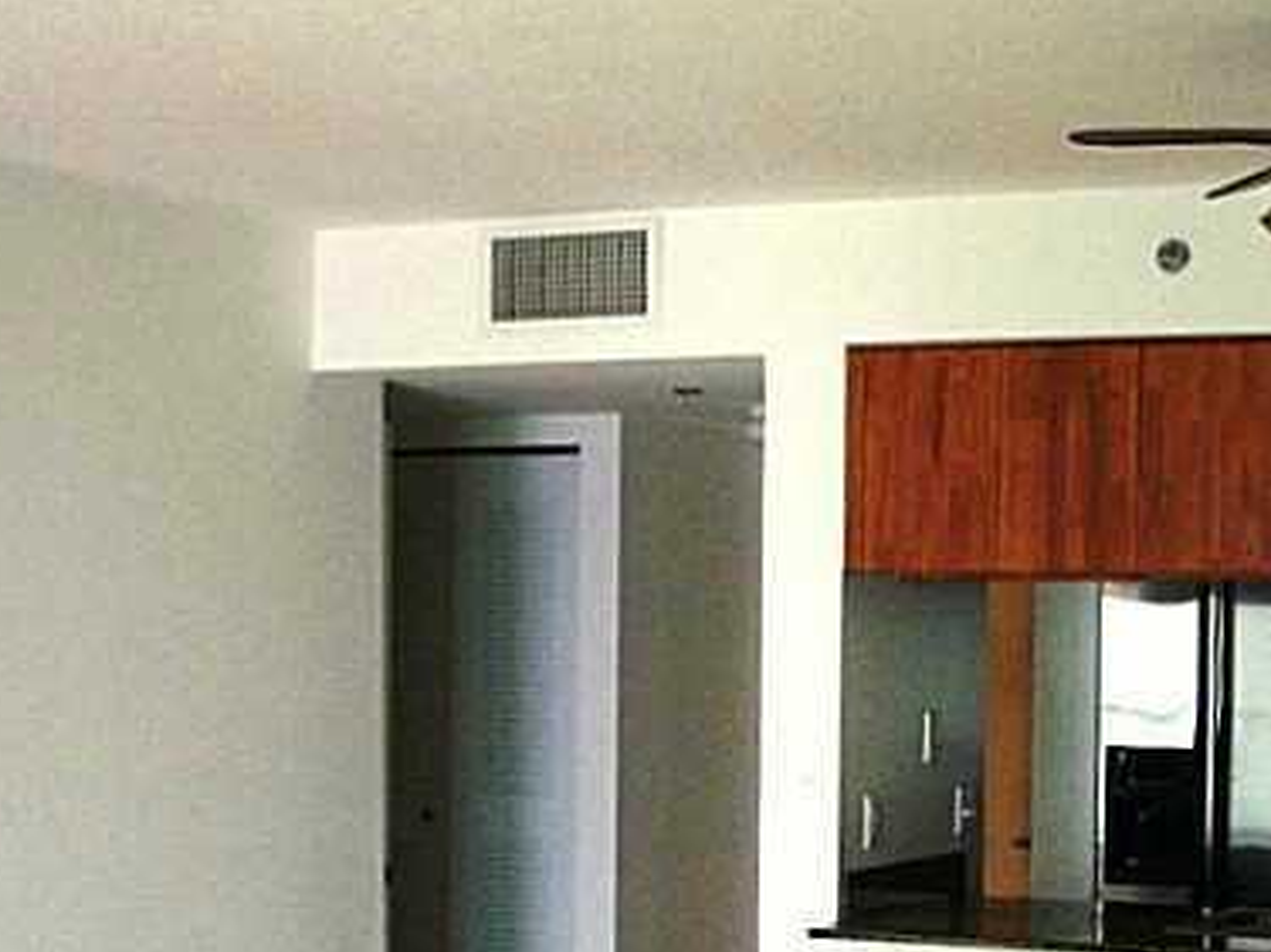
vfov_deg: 18.2
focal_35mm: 79
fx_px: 2900
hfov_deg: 24.4
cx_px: 976
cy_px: 949
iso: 254
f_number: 2.8
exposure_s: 1/50
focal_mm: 6.2
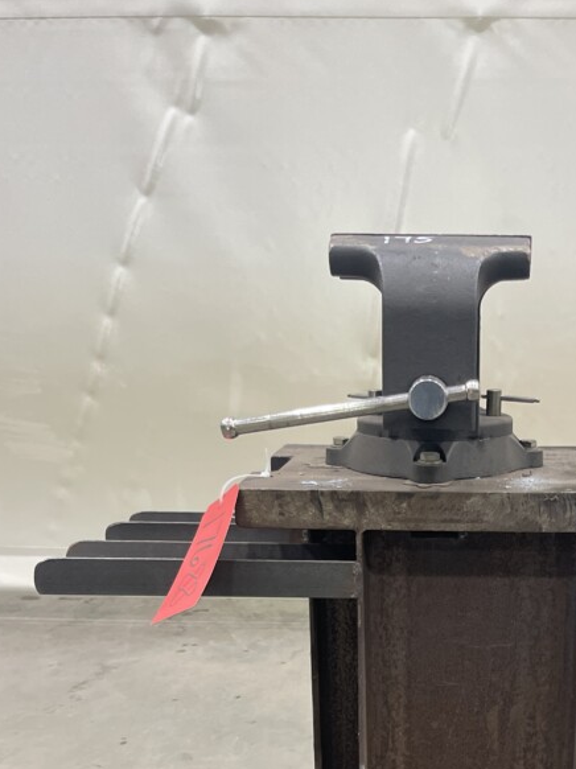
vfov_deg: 41.3
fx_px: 977
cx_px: 448
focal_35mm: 44
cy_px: 606
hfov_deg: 32.1
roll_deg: -1.4
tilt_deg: -15.6
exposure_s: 1/60
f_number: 1.6
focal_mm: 5.1
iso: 500
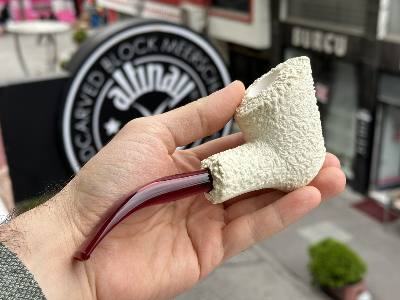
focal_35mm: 48
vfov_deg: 30.3
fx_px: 555
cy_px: 150
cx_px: 200
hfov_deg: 39.7
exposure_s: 1/1073
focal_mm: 6.86
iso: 64
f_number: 1.78
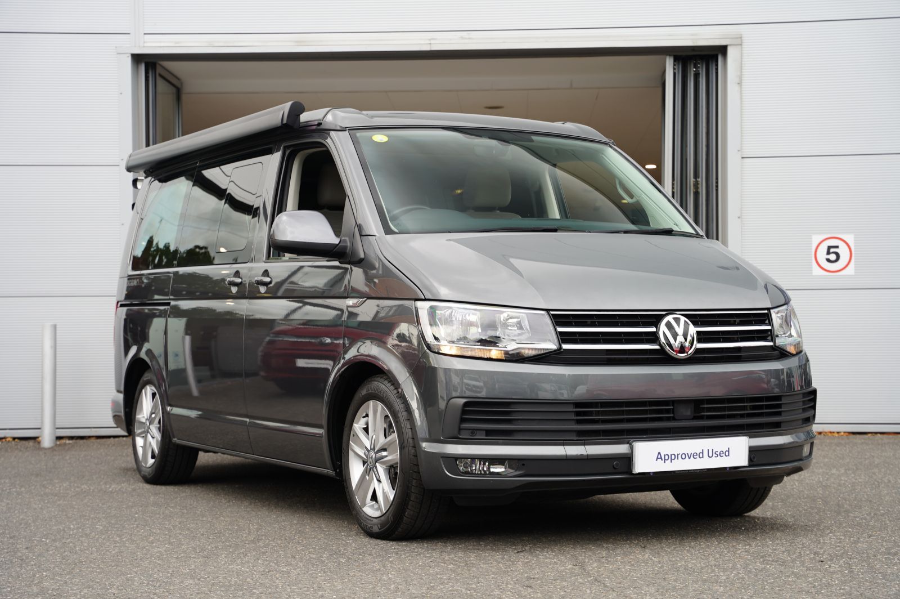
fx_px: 1539
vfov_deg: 22.0
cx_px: 450
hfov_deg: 32.6
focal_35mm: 62
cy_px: 300
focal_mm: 61.6
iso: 100
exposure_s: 1/80
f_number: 4.5
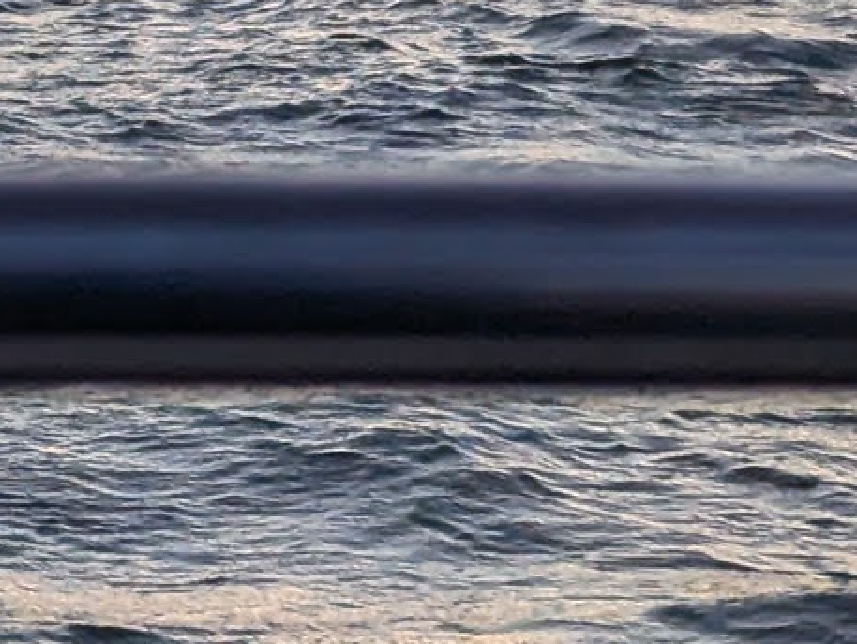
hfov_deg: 7.2
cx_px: -651
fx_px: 6661
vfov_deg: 5.5
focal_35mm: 269
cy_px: 163
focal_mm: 6.81
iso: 44
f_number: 1.85
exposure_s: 1/691
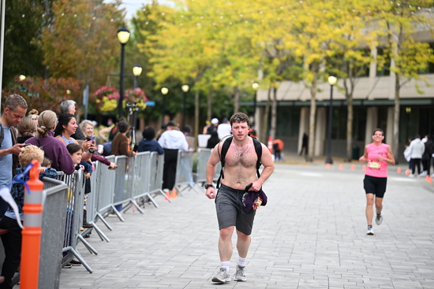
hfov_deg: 17.1
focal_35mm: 120
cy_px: 144
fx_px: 1447
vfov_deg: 11.4
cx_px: 217
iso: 640
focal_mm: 120
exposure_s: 1/2000
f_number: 2.8
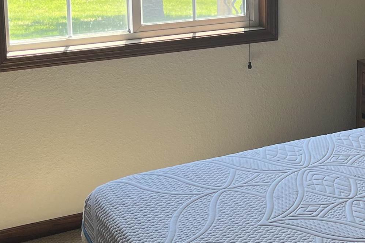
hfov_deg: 23.1
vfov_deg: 16.3
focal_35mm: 83
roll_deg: -0.1
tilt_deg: -13.4
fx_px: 841
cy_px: 28
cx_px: 397
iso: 64
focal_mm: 5.1
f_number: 1.6
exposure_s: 1/137
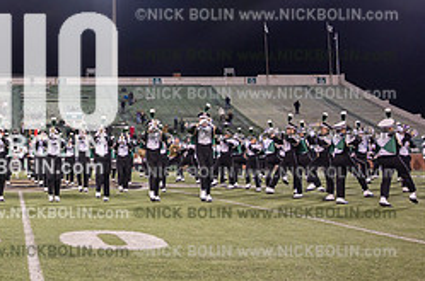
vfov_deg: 24.0
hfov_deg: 32.7
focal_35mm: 56
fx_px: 660
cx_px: -3
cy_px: 94
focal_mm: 24
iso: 3200
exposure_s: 1/640
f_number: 4
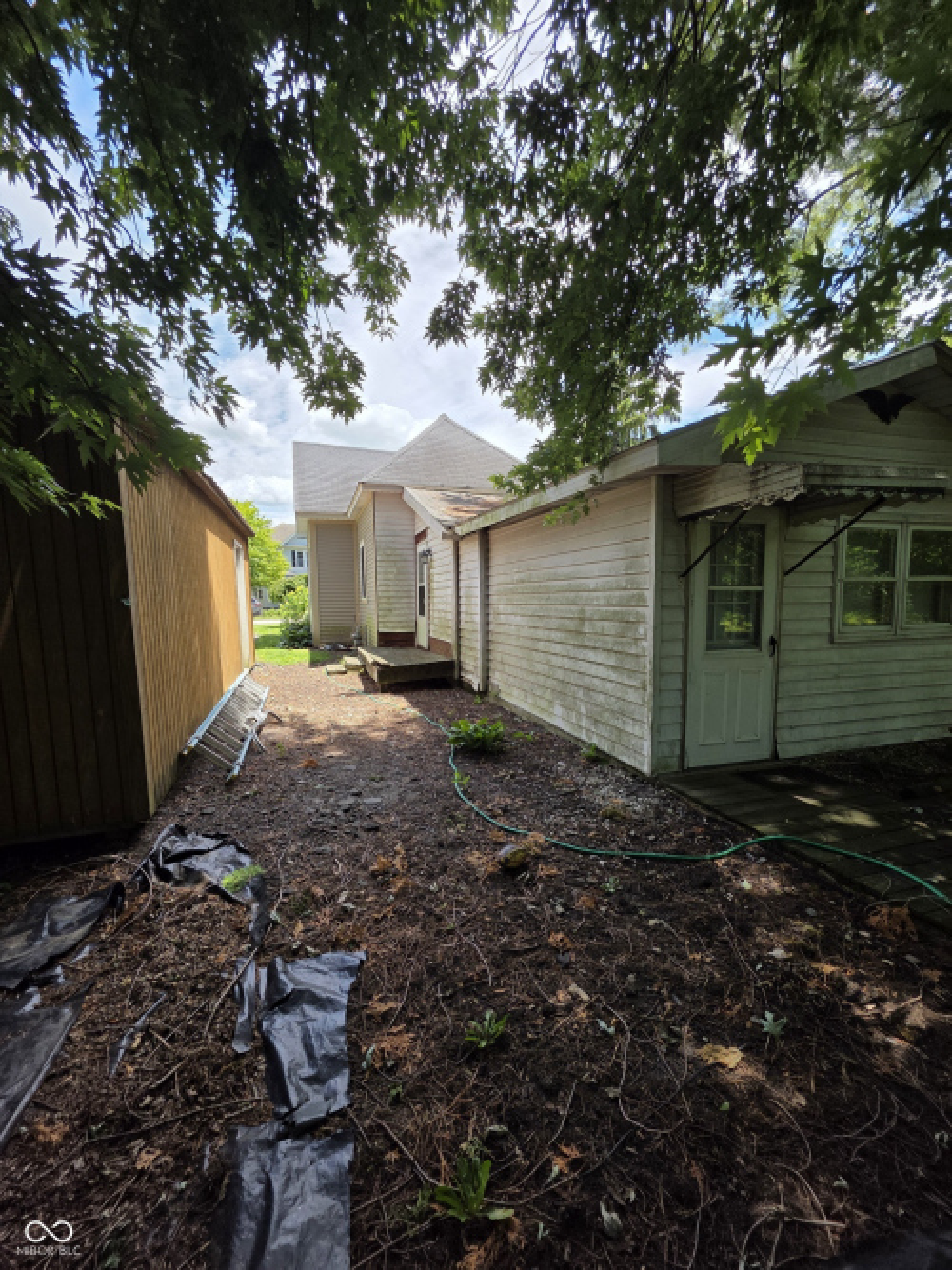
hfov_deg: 89.9
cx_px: 476
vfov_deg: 106.2
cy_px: 635
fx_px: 477
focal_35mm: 13
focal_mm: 2.2
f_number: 1.9
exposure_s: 1/734
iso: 40
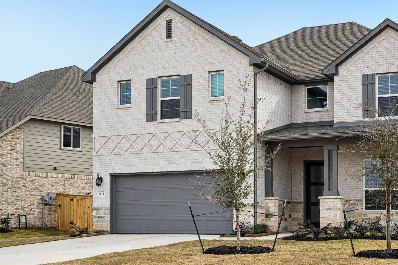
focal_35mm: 55
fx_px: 608
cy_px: 148
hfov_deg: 35.7
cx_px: 277
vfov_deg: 24.6
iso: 500
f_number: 8
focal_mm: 39
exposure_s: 1/1000
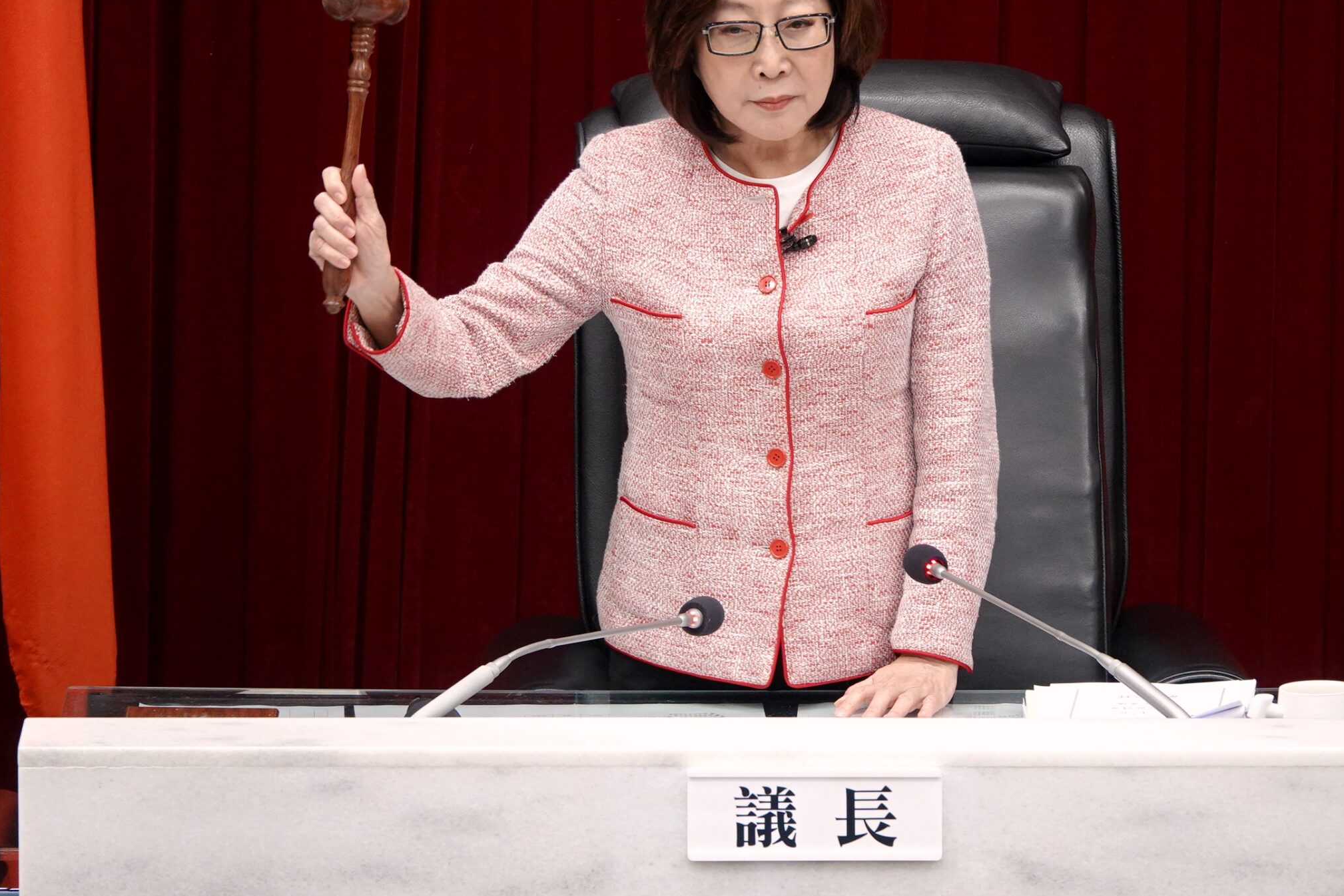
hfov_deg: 3.5
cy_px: 360
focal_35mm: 595
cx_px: 797
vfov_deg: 2.3
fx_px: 22215
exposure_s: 1/50
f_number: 4
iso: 800
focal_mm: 171.89
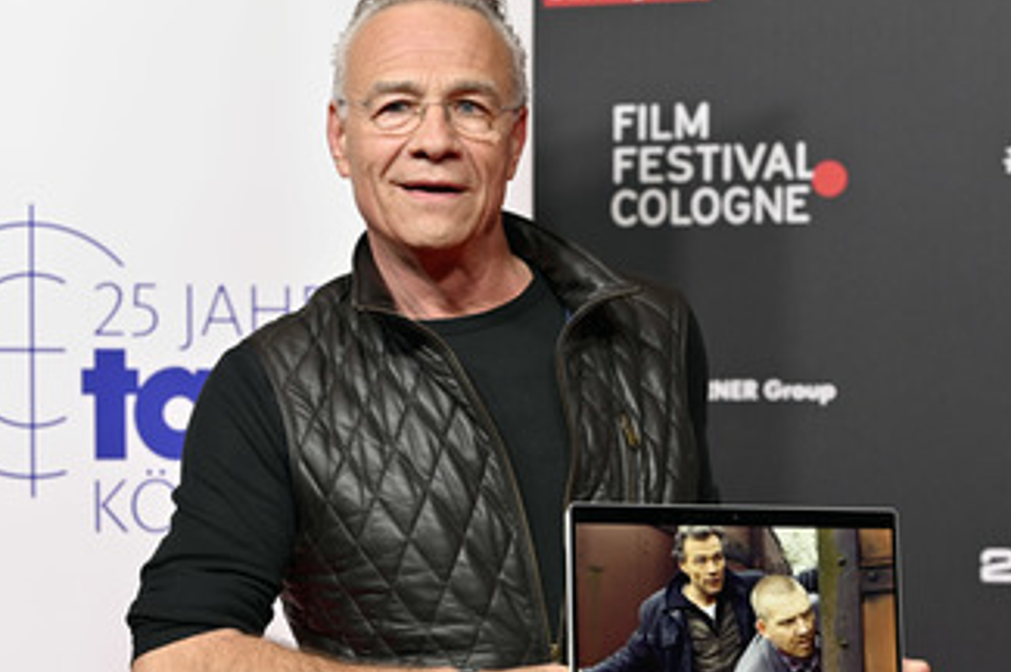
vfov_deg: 14.1
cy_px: 423
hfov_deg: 21.0
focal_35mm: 97
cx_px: 608
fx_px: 2721
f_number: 5
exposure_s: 1/200
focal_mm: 70
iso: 1000
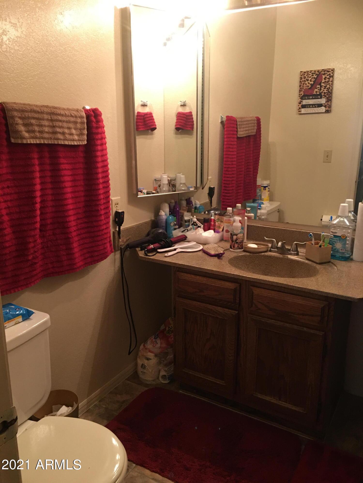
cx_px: 182
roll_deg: -0.4
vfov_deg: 61.7
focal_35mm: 29
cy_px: 242
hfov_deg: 48.2
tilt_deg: -14.3
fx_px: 405
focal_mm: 4.15
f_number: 2.2
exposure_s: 1/10
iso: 100
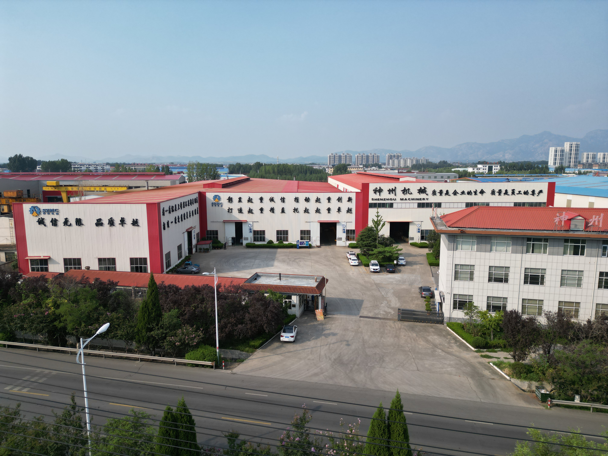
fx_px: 422
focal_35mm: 24
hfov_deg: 71.6
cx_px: 304
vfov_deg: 56.8
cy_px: 228
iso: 110
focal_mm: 6.72
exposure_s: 1/2500
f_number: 1.7
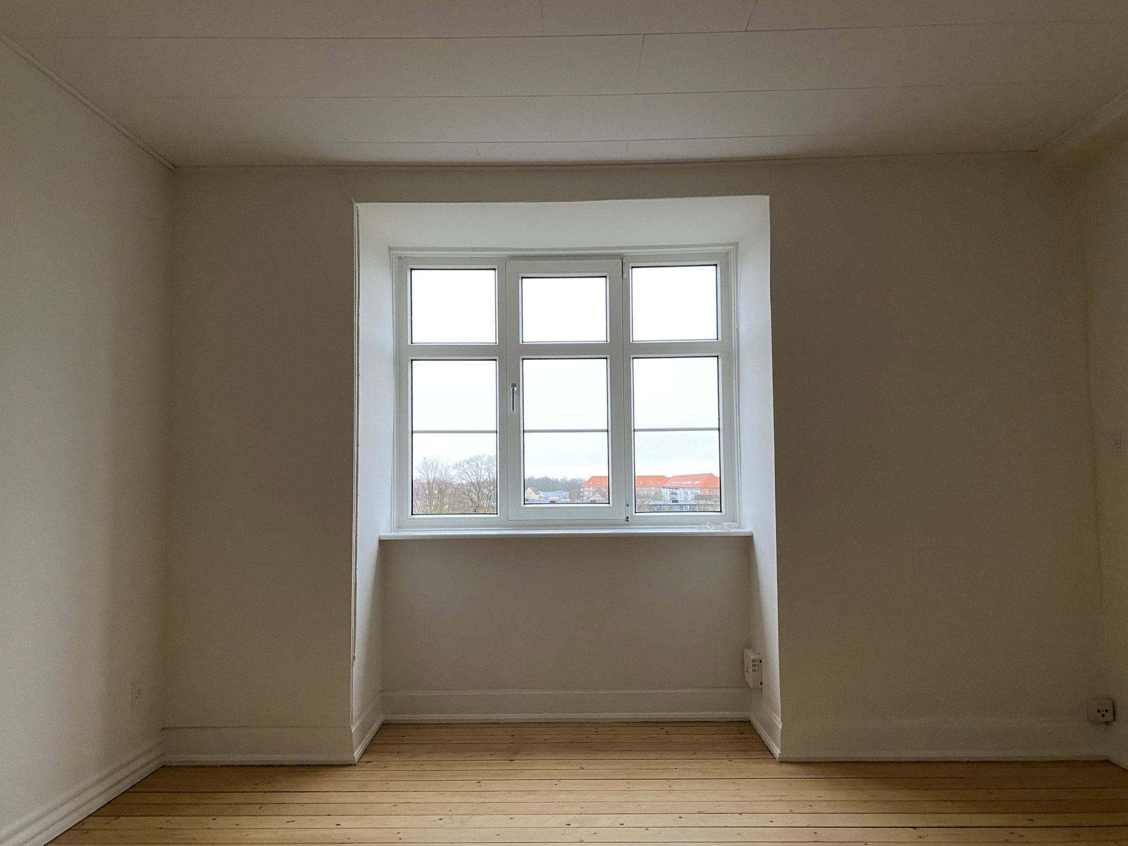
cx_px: 564
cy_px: 423
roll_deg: +0.7
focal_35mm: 26
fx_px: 847
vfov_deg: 53.1
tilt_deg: +3.4
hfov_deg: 67.3
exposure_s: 1/50
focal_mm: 4.25
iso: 250
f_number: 1.8
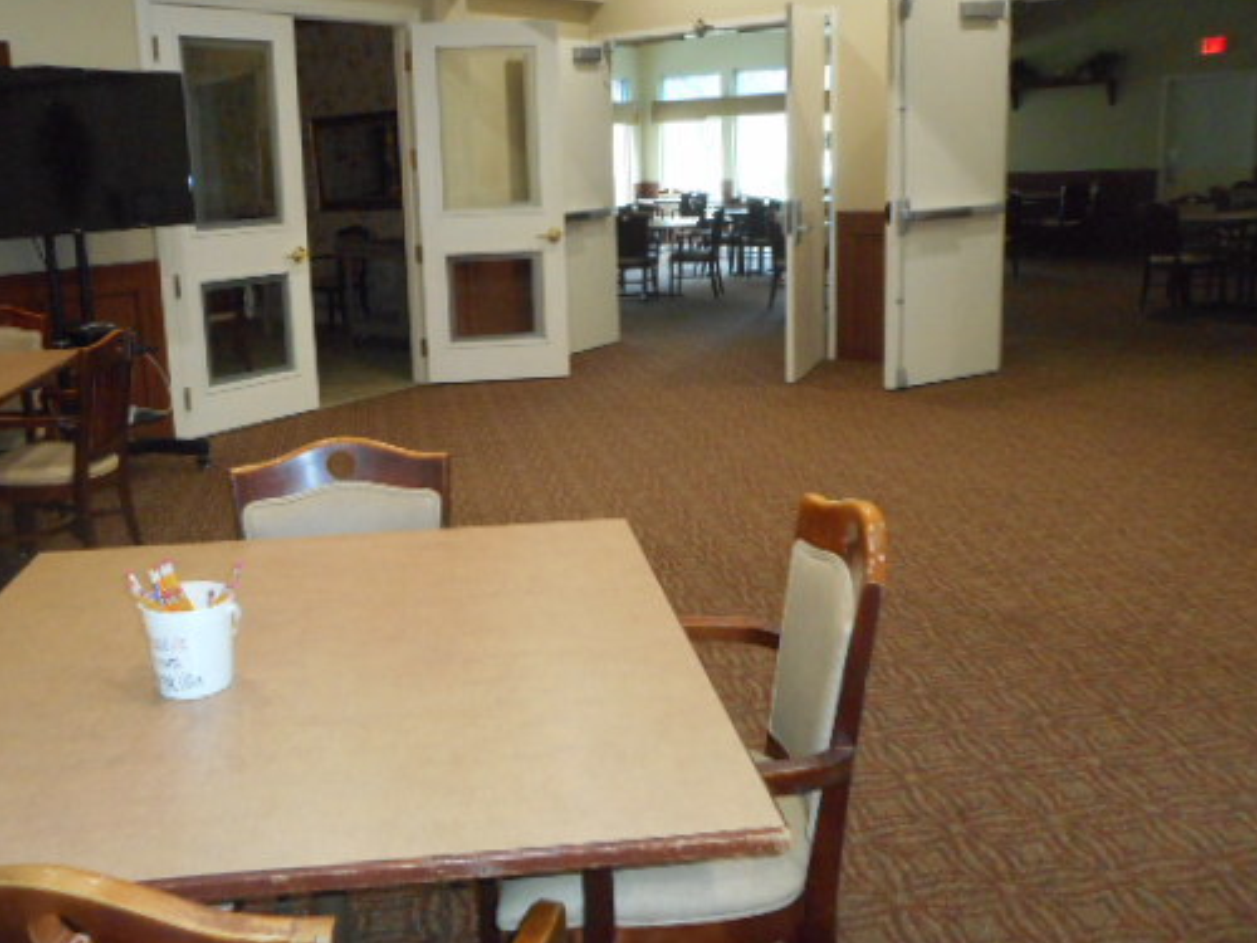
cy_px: 387
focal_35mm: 32
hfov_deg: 56.6
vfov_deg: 44.0
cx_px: 543
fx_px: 1162
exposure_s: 1/25
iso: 500
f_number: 3.7
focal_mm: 4.5
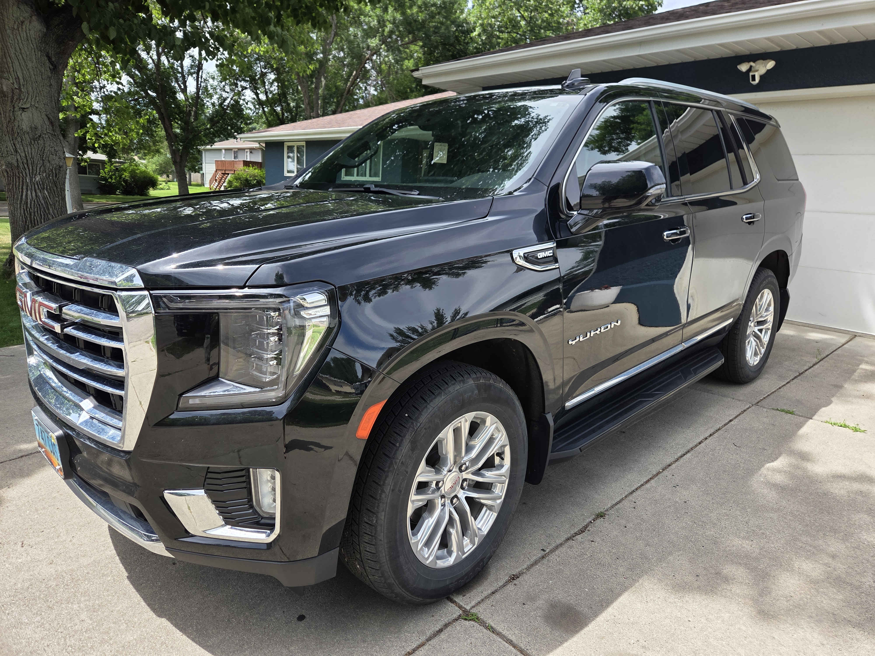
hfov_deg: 73.9
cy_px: 328
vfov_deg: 58.9
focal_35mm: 23
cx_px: 438
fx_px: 581
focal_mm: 5.4
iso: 80
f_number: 1.8
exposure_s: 1/1347
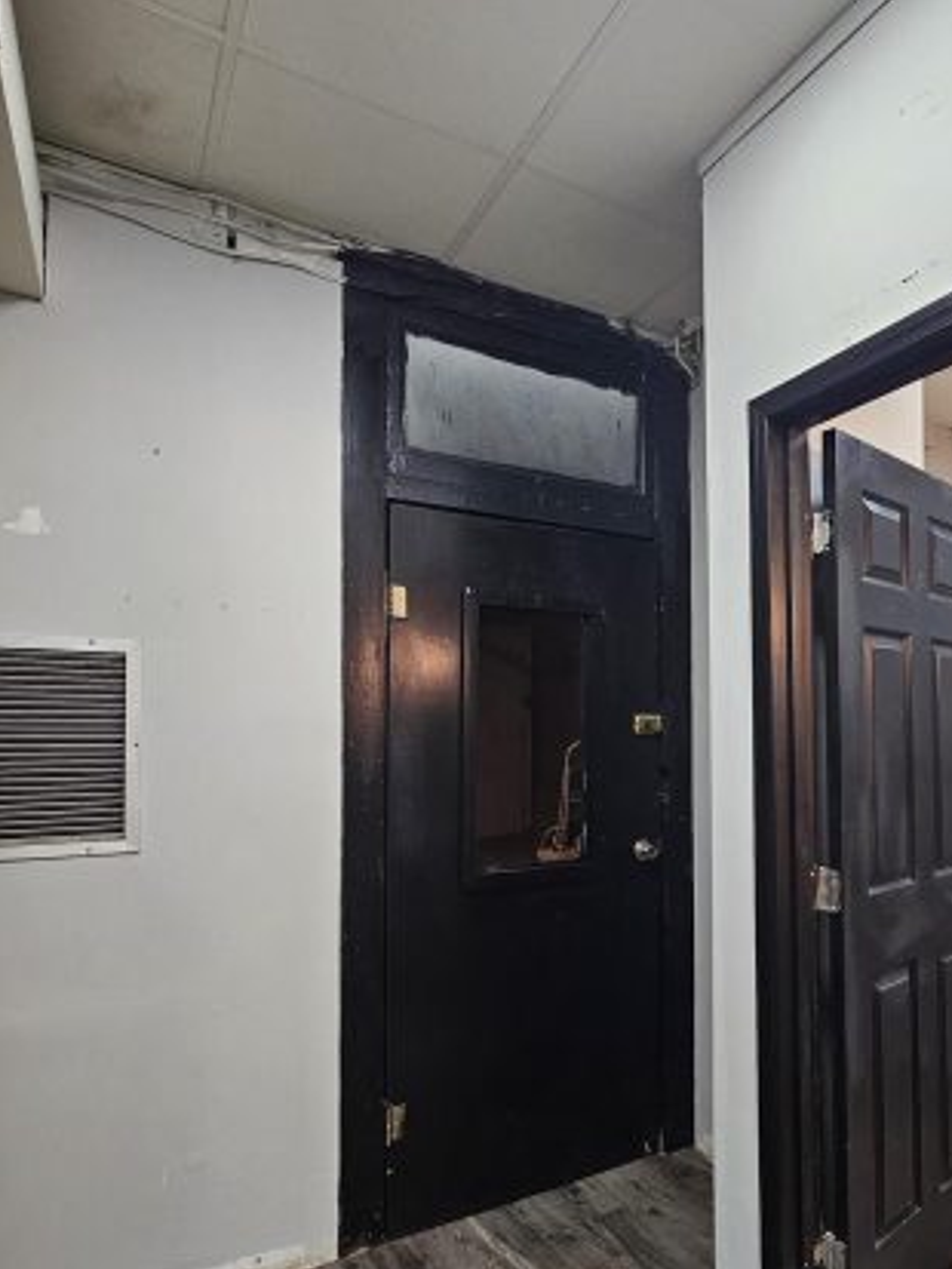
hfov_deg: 61.4
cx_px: 660
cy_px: 727
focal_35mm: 21
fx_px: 770
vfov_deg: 78.5
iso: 200
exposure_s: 1/60
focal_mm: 2.2
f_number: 2.2
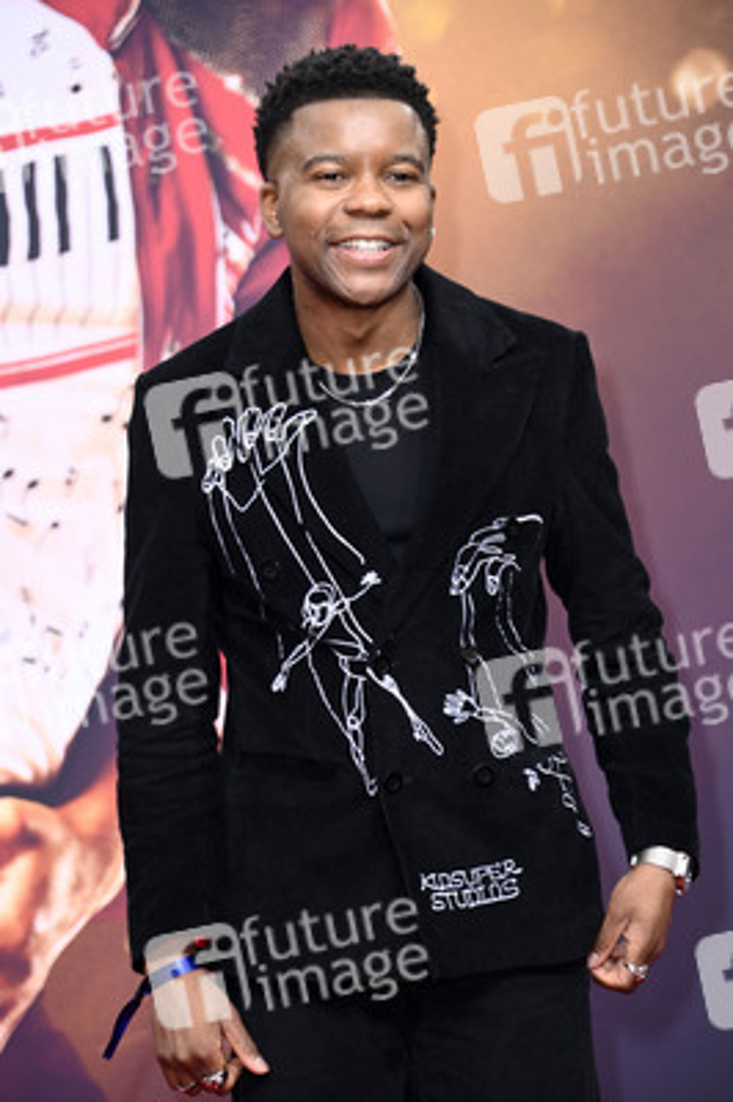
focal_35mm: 135
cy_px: 551
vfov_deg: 15.2
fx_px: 4130
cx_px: 366
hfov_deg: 10.1
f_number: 5.6
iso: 400
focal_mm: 135
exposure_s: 1/250
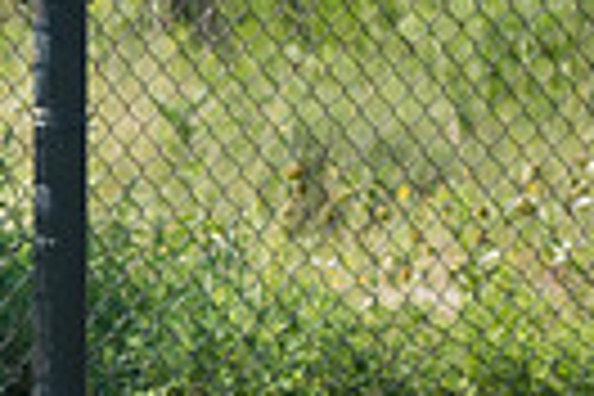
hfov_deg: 1.6
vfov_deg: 1.1
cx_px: -571
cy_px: 213
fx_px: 21135
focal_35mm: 1281
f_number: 4
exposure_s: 1/640
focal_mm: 200
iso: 100
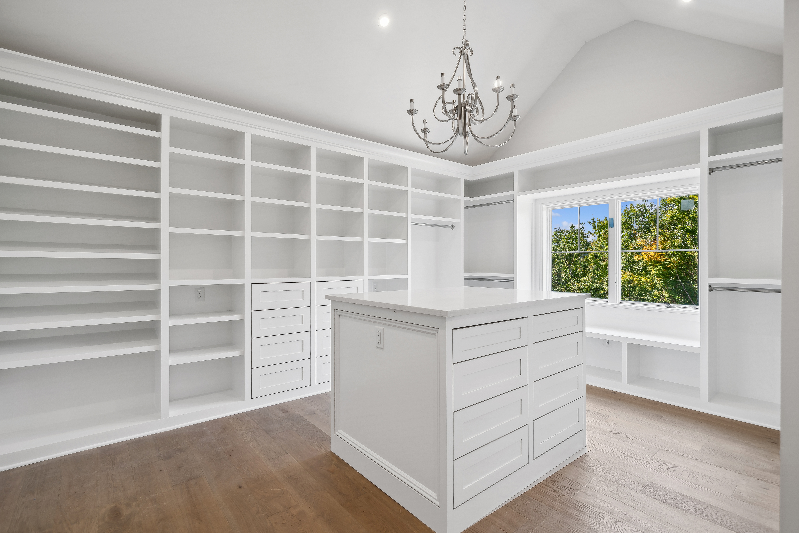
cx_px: 400
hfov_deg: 100.4
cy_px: 266
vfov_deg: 77.3
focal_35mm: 15
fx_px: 333
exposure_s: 1/13
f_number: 8
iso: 200
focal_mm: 15
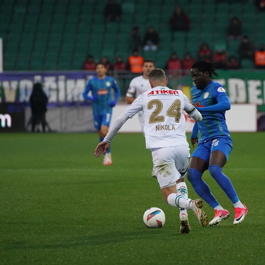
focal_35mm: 384
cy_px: 133
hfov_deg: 4.6
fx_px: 3326
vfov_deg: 4.6
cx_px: 184
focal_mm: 300
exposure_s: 1/2000
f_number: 5.6
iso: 8000
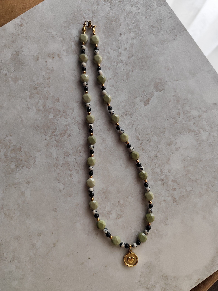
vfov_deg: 73.9
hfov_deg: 58.9
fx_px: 193
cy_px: 146
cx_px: 109
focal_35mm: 23
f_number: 1.65
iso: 200
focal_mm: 6.19
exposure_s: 1/100
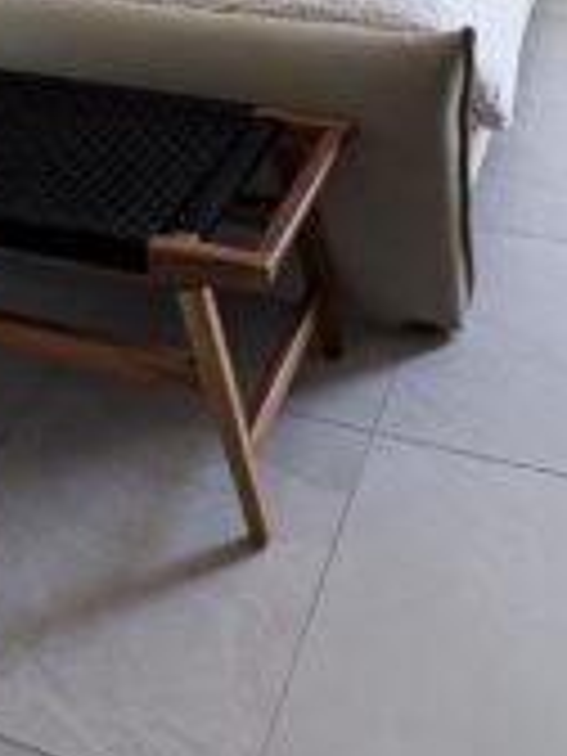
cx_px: 297
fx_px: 1092
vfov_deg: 28.3
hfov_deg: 29.1
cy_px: -320
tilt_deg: -6.5
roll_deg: +2.4
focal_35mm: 50
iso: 50
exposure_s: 1/120
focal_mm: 2.22
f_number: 2.2
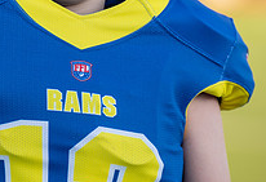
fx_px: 3792
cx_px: 55
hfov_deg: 4.0
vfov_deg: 2.8
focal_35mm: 509
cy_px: 62
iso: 100
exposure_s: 1/400
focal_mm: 162
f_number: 2.8
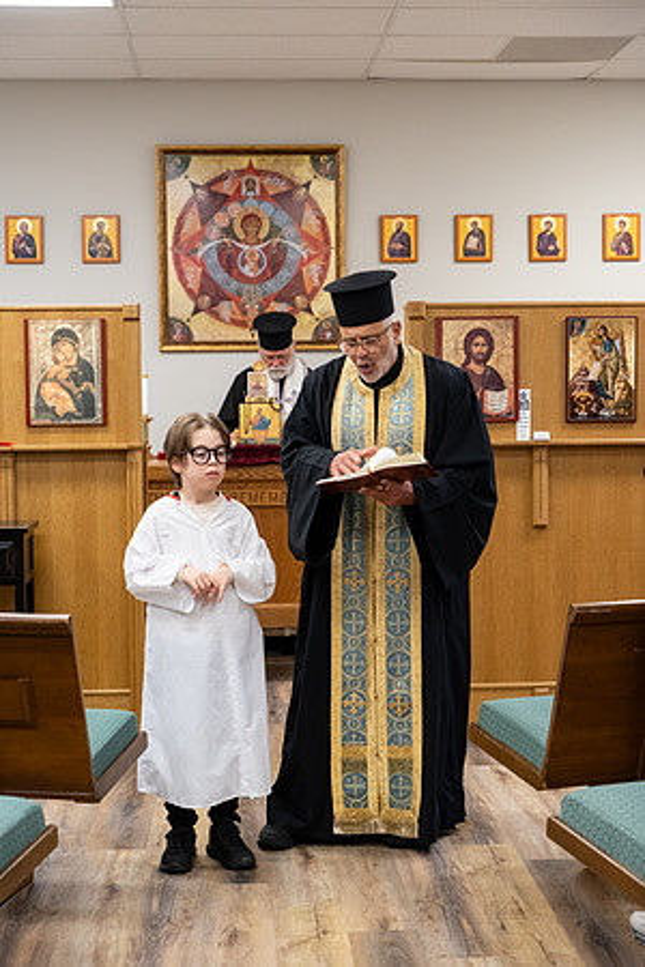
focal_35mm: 62
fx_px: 1666
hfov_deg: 21.9
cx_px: 322
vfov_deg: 32.4
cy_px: 484
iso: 1250
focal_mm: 41.4
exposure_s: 1/125
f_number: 2.8
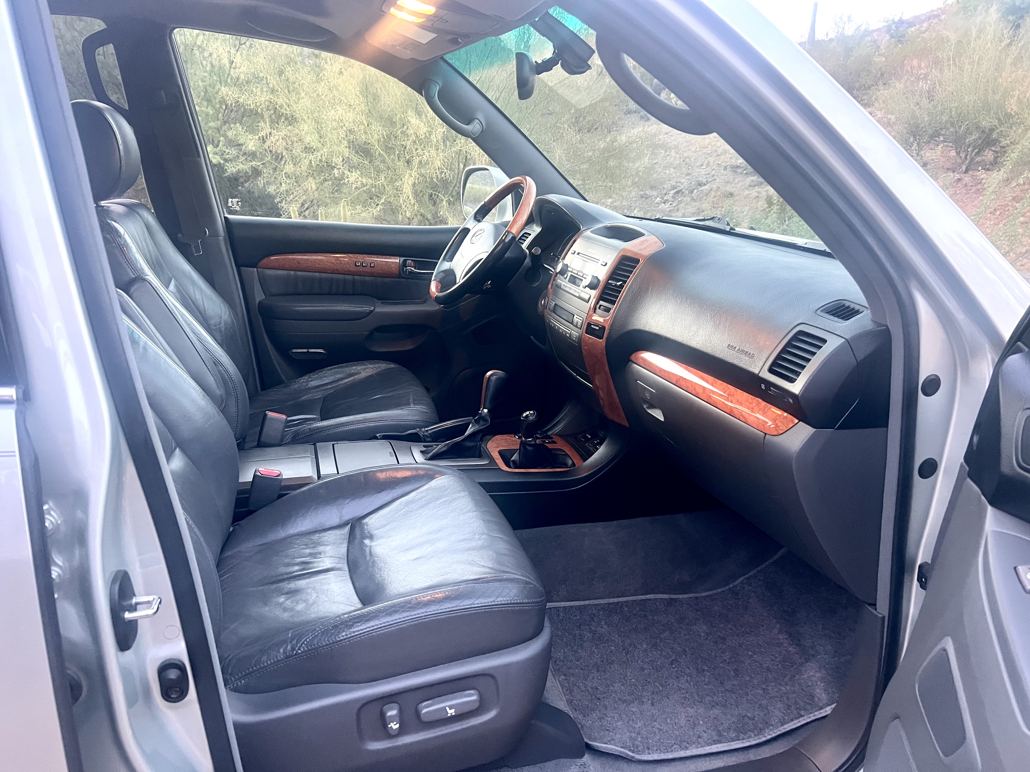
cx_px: 515
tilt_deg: -19.2
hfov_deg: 67.3
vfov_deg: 53.1
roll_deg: -1.5
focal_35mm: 26
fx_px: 774
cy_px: 386
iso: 320
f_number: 1.5
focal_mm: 5.7
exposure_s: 1/60
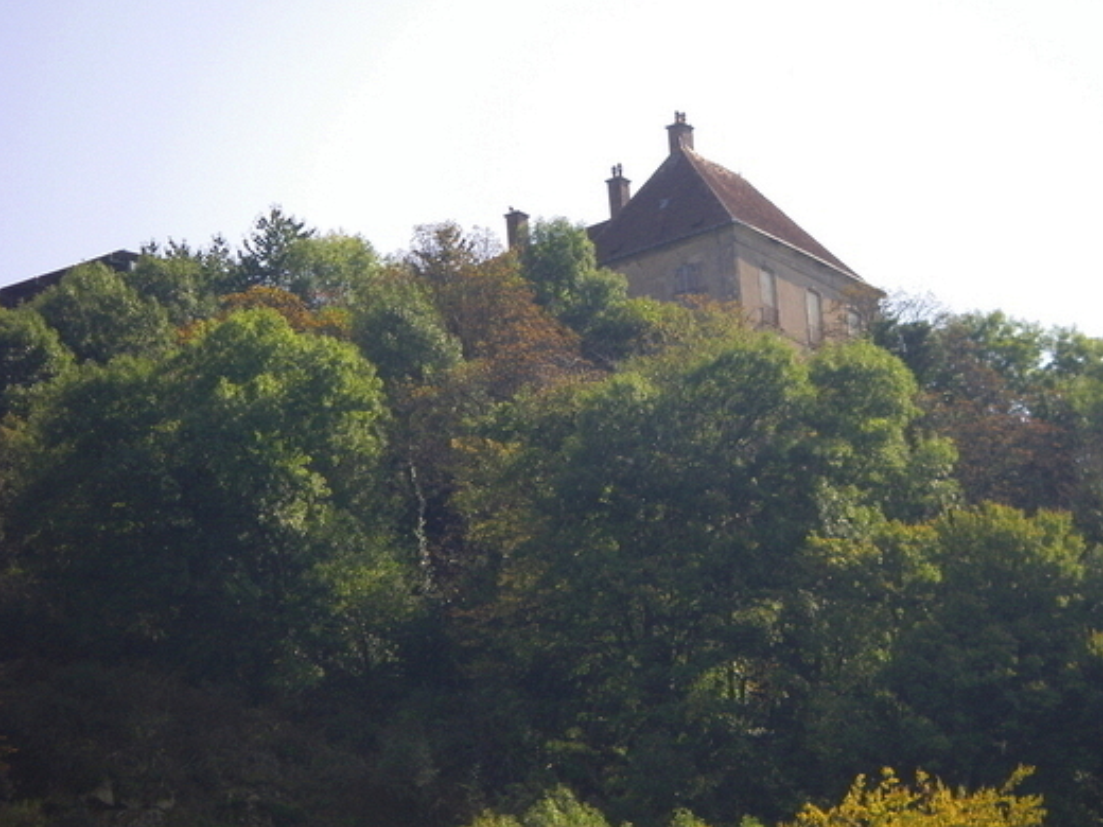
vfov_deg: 8.2
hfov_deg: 10.9
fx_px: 5767
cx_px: 658
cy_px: 428
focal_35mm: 181
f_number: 4.3
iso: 80
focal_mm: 24.2
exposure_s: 1/400
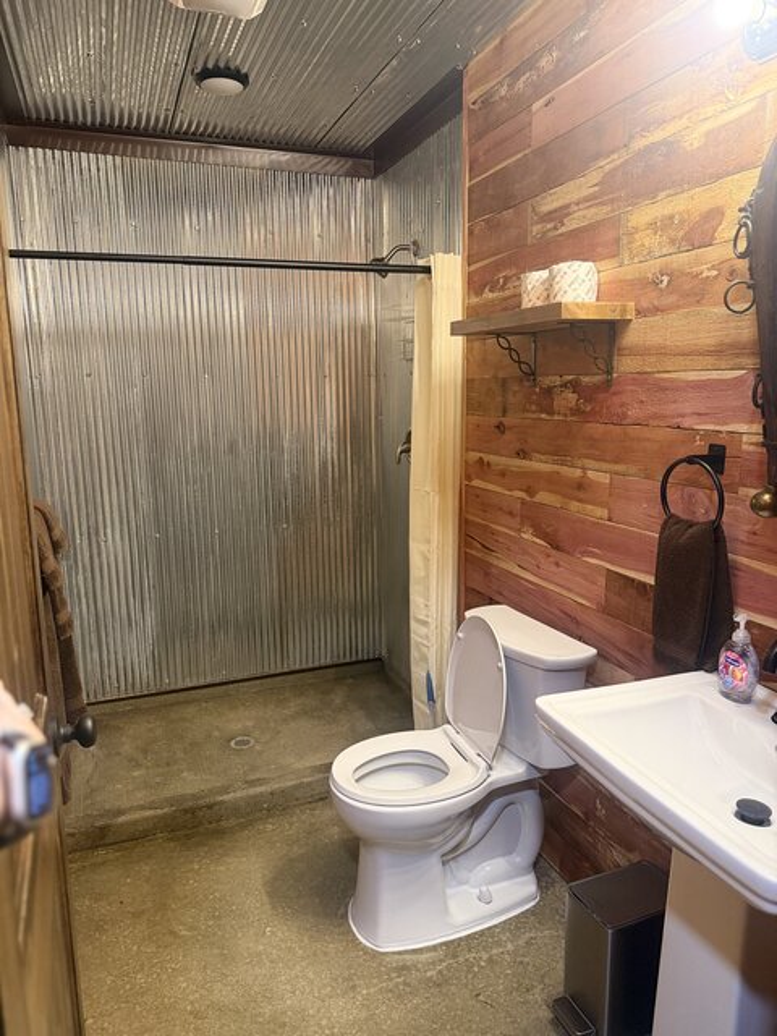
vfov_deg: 71.6
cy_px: 518
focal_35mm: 24
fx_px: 718
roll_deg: +0.3
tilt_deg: -10.5
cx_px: 388
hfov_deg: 56.8
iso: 320
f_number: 1.78
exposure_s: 1/60
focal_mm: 6.76
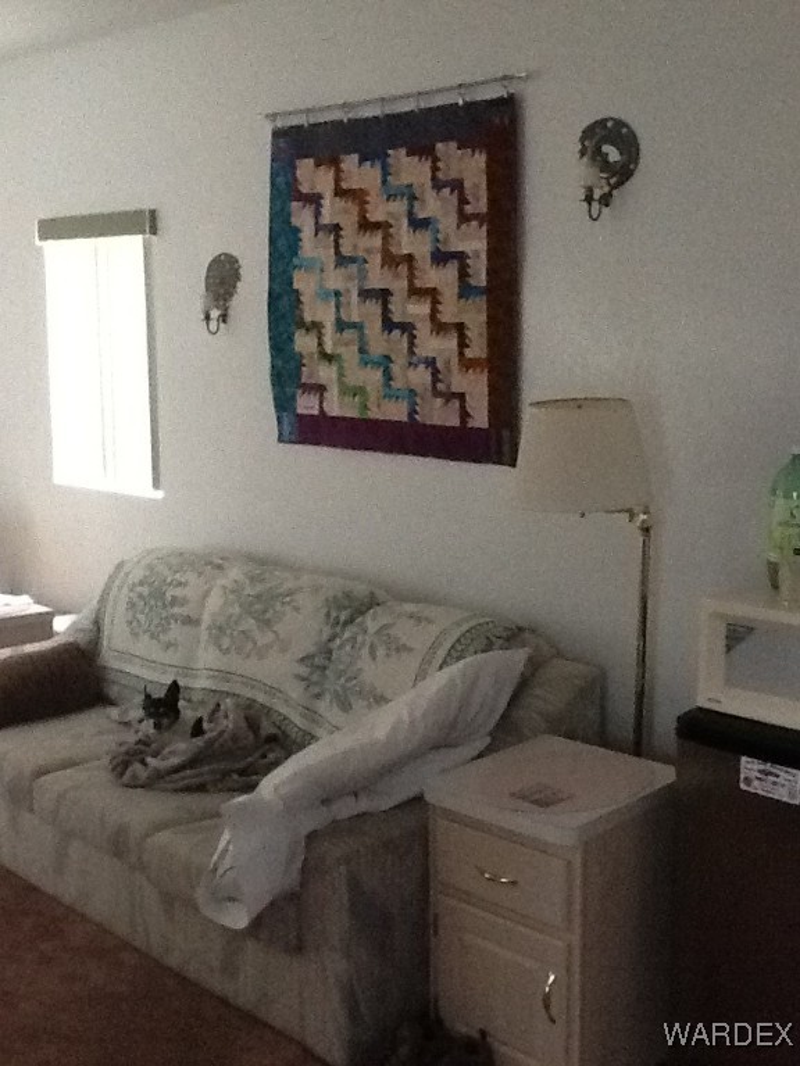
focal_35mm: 44
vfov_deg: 42.9
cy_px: 533
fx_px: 1356
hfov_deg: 32.9
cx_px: 400
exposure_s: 1/24
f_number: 2.4
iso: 320
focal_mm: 2.03
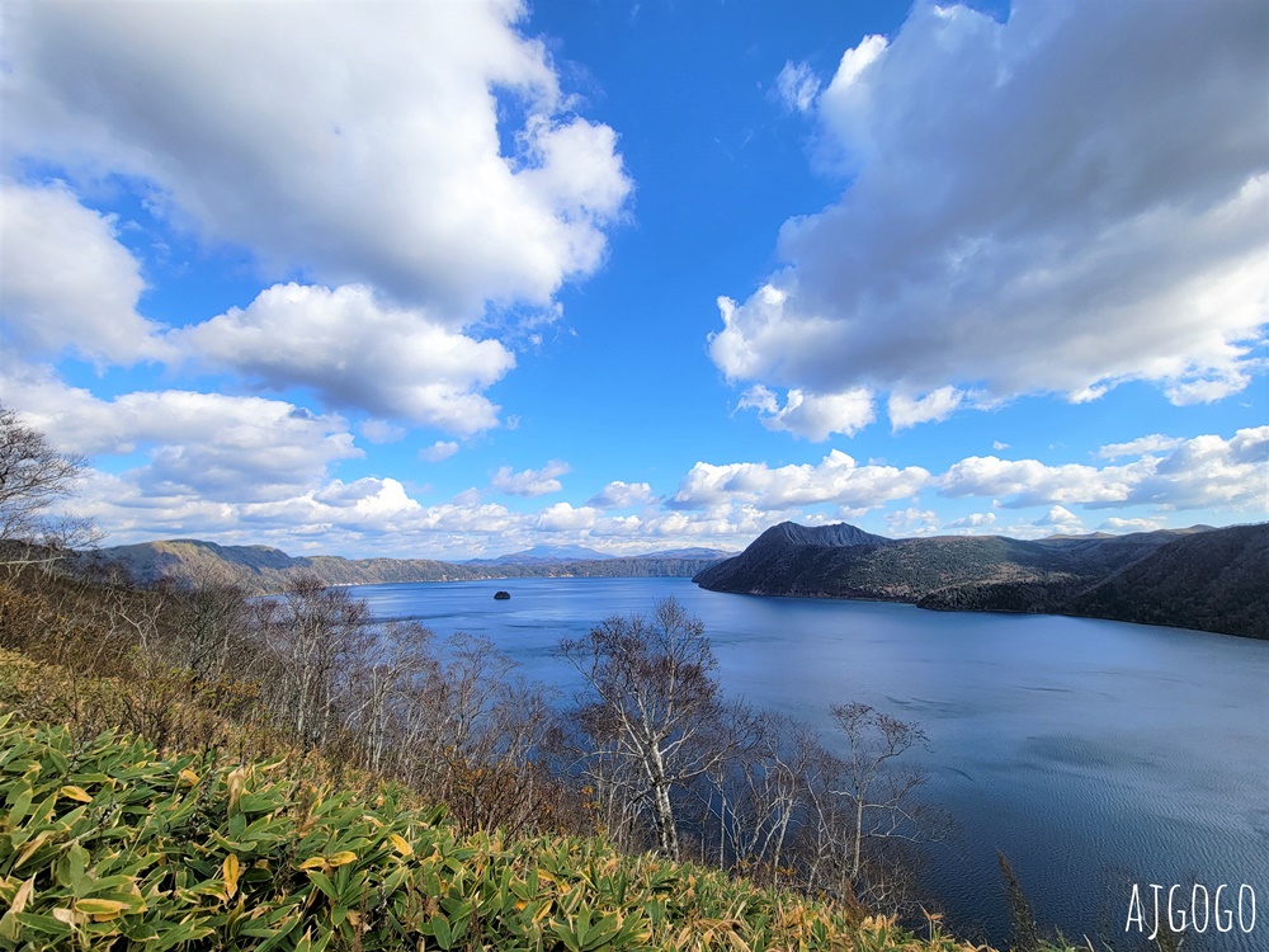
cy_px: 476
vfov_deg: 89.9
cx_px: 634
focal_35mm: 13
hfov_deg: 106.2
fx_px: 477
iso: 50
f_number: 2.2
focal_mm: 2.2
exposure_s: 1/1533
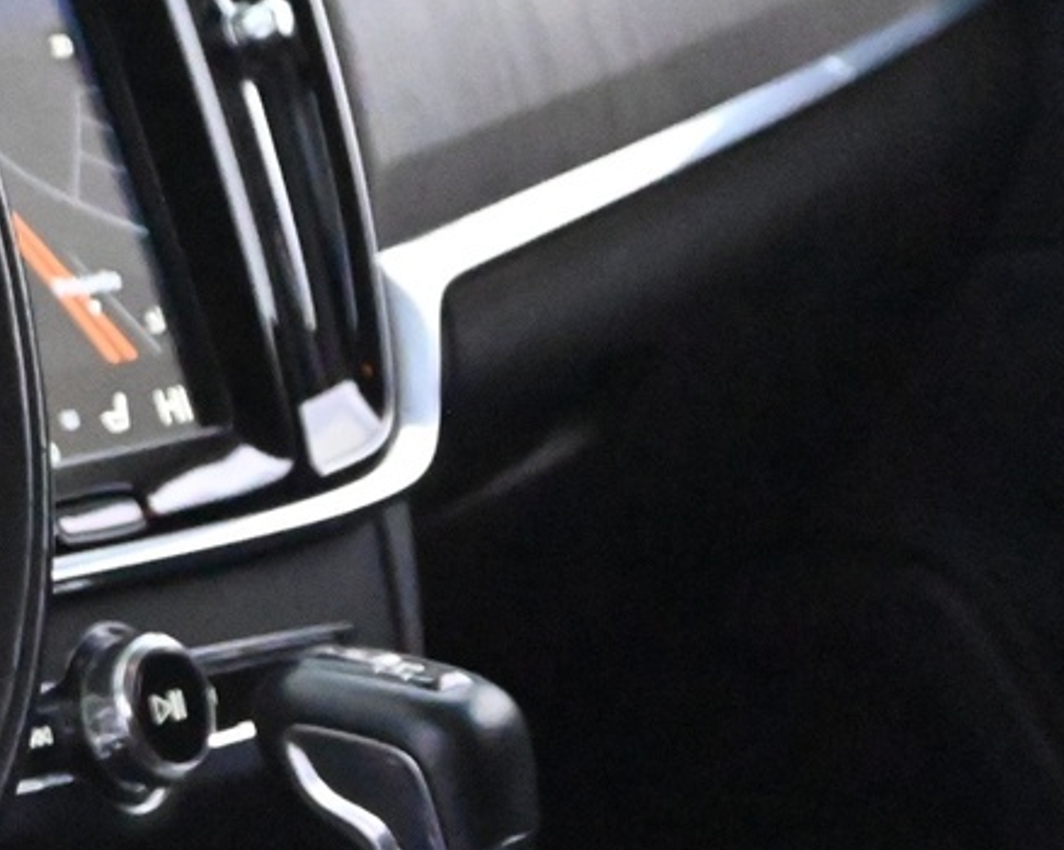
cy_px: 196
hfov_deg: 8.8
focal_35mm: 218
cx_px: -252
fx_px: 6863
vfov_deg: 7.1
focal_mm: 42
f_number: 5.6
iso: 18000
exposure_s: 1/60
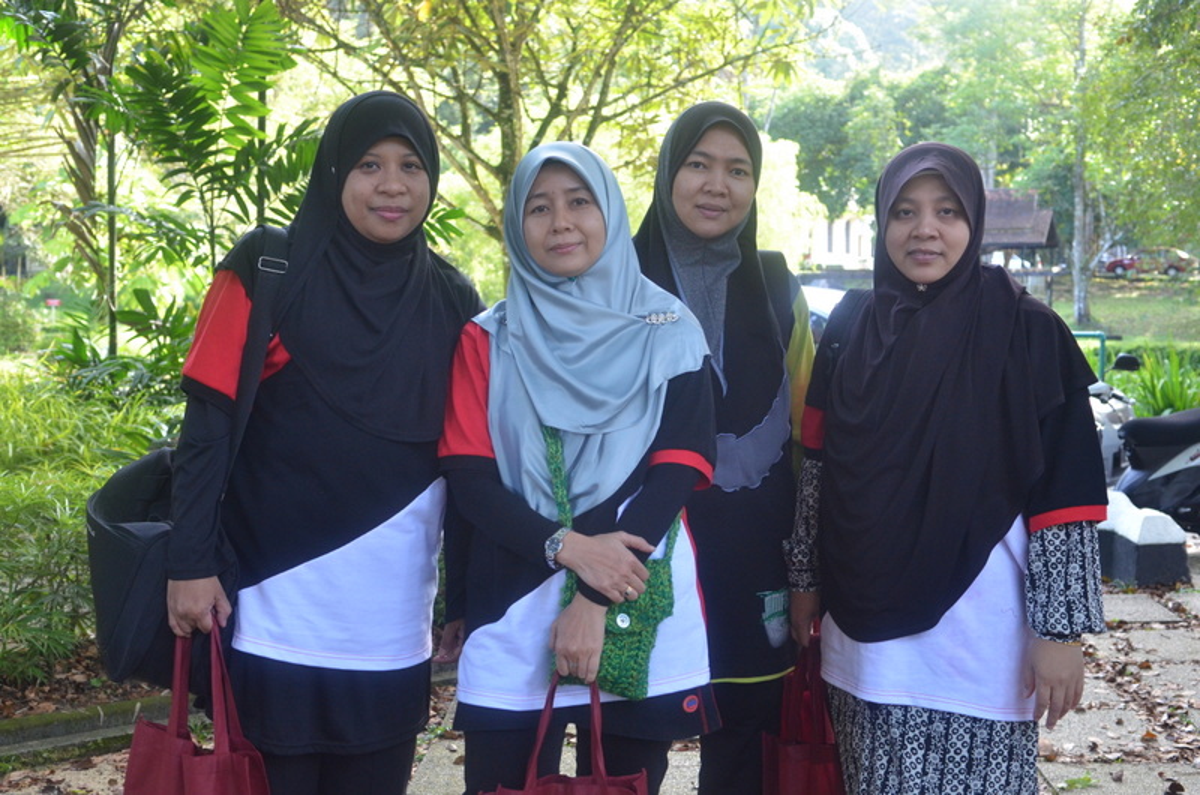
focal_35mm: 42
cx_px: 600
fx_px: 1397
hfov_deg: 46.5
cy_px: 398
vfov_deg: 31.8
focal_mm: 28
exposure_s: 1/125
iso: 1000
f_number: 4.5
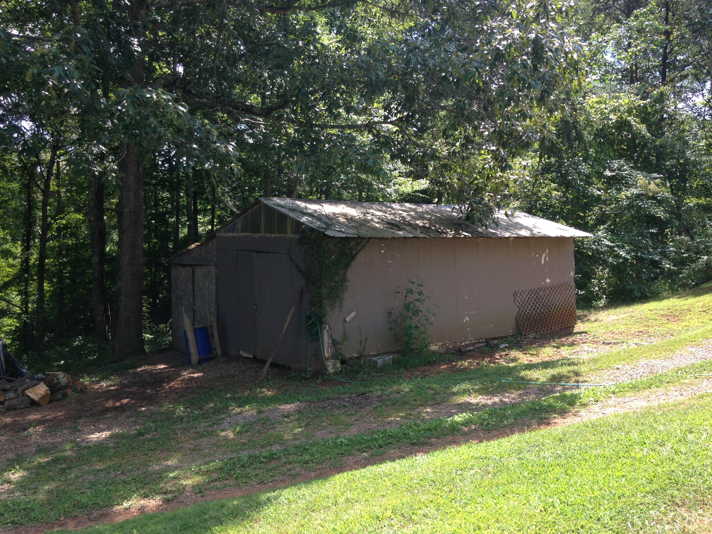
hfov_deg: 55.4
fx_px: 679
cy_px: 267
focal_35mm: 33
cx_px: 356
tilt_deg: -5.3
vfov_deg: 42.9
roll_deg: +0.6
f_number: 2.4
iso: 50
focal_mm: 4.12
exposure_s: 1/319
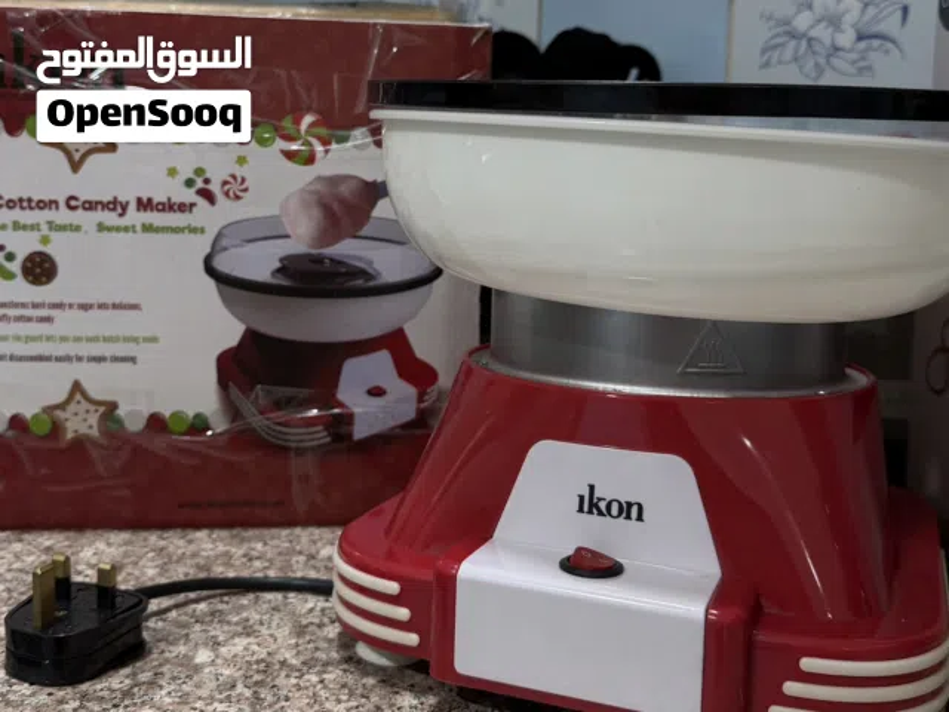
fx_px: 658
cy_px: 356
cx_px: 474
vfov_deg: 56.8
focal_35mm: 24
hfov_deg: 71.6
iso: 160
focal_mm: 6.76
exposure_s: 1/100
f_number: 1.78
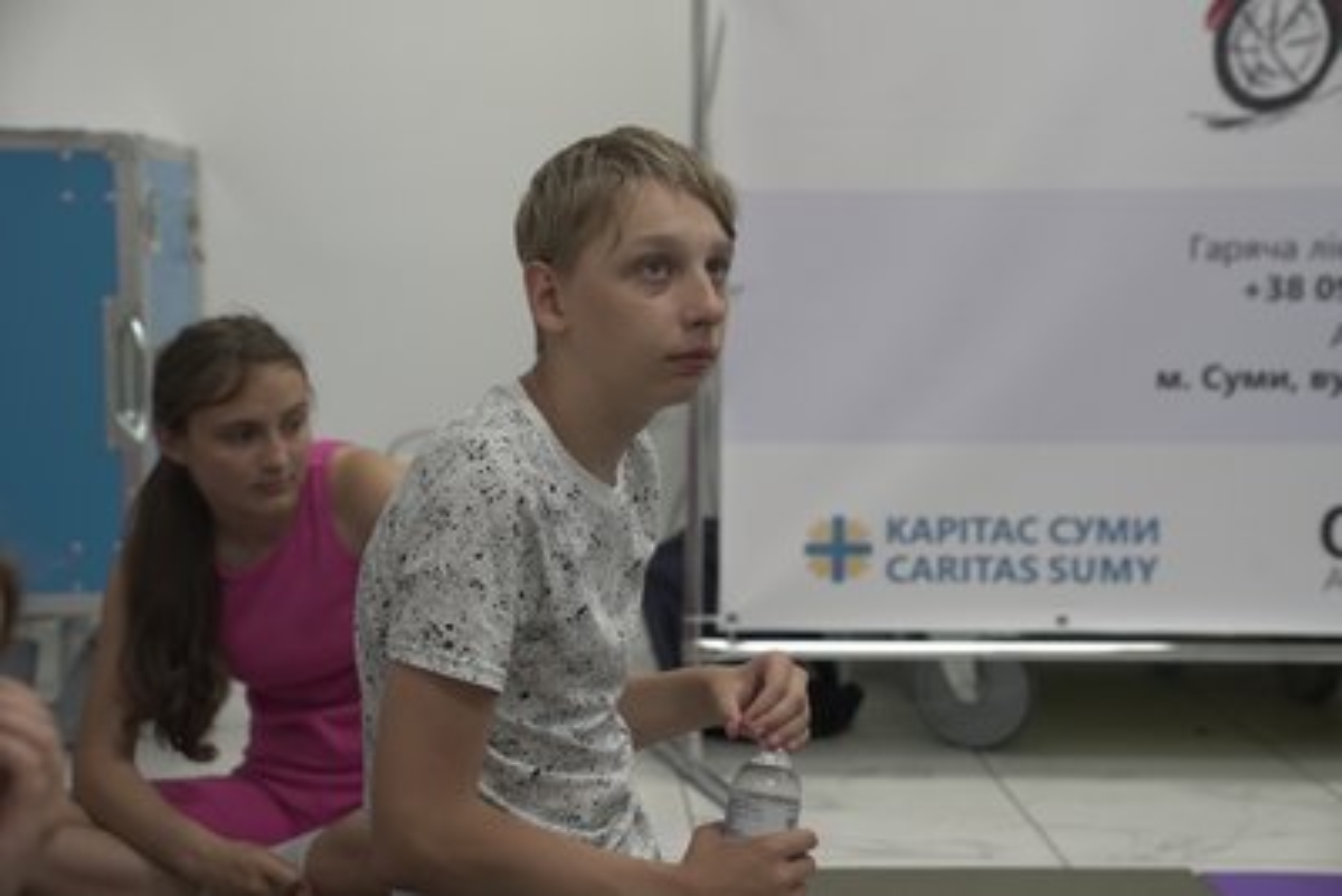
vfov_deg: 19.5
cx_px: 671
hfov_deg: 28.8
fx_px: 2610
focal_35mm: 70
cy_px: 448
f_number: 4
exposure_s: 1/125
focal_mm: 70
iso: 500
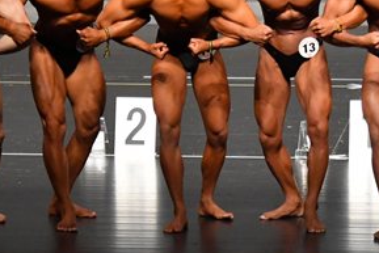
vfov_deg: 2.8
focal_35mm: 490
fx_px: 5161
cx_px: 249
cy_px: 127
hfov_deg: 4.2
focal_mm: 122
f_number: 5.6
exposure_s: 1/400
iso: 5000
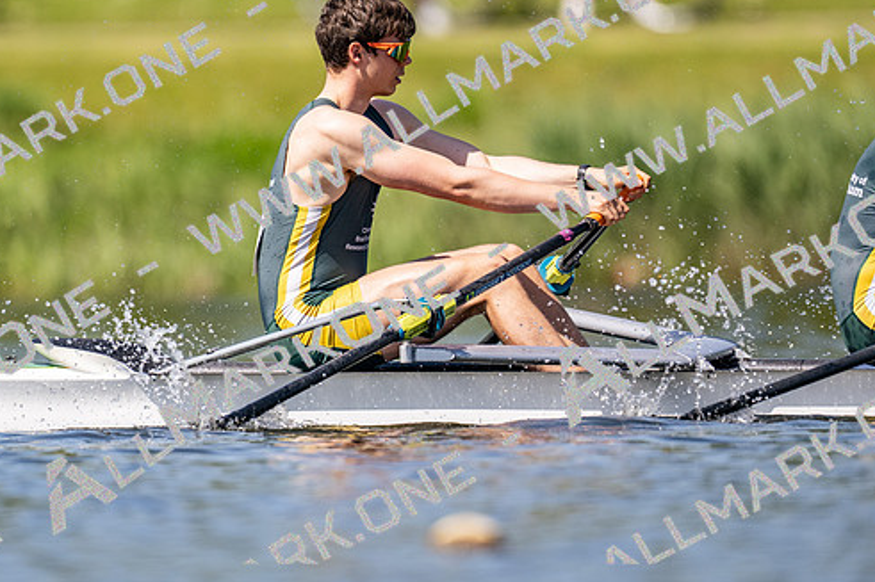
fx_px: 25827
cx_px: 406
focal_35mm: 1063
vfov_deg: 1.3
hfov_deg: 1.9
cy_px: 260
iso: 220
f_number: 4
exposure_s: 1/2500
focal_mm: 600
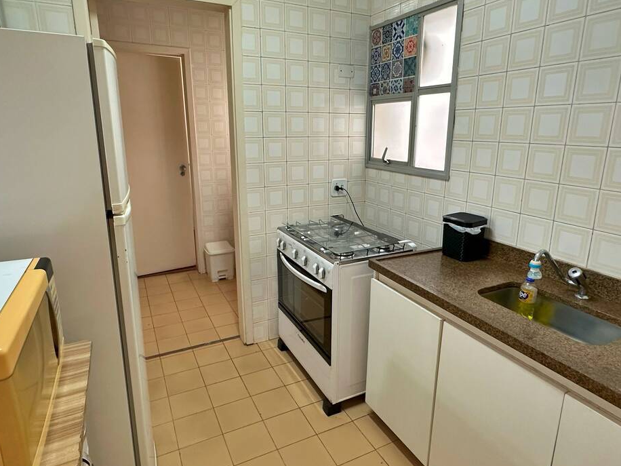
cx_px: 317
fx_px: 395
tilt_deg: -13.3
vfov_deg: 61.1
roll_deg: -0.8
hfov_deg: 76.4
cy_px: 223
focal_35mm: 22
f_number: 2.2
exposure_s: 1/60
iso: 200
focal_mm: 2.22
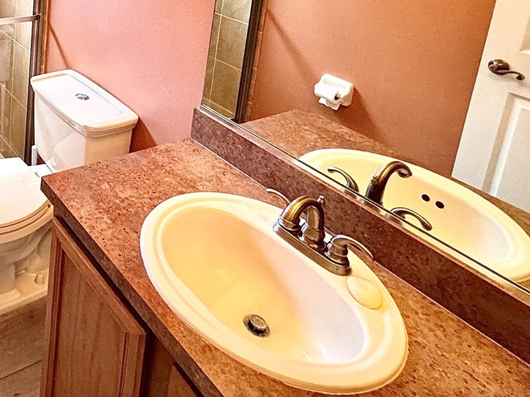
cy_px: -29
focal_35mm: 31
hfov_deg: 48.7
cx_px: 9
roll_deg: -3.0
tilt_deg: -12.0
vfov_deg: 38.5
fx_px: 475
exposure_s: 1/60
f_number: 2.2
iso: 500
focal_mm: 2.22
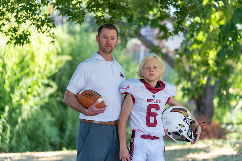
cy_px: 81
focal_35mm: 113
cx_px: 122
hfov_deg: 18.1
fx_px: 759
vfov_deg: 12.1
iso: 160
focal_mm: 112
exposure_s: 1/320
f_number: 2.8
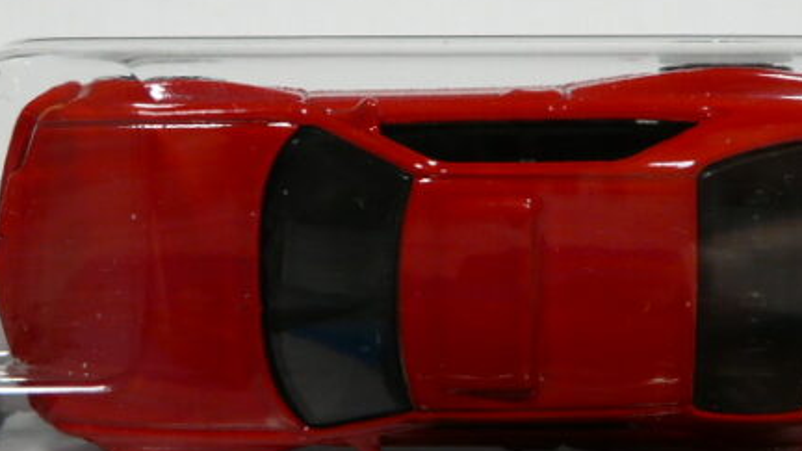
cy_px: 212
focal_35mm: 106
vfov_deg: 11.4
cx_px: 477
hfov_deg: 20.2
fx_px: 2254
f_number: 3.2
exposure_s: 1/80
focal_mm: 7.2
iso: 100
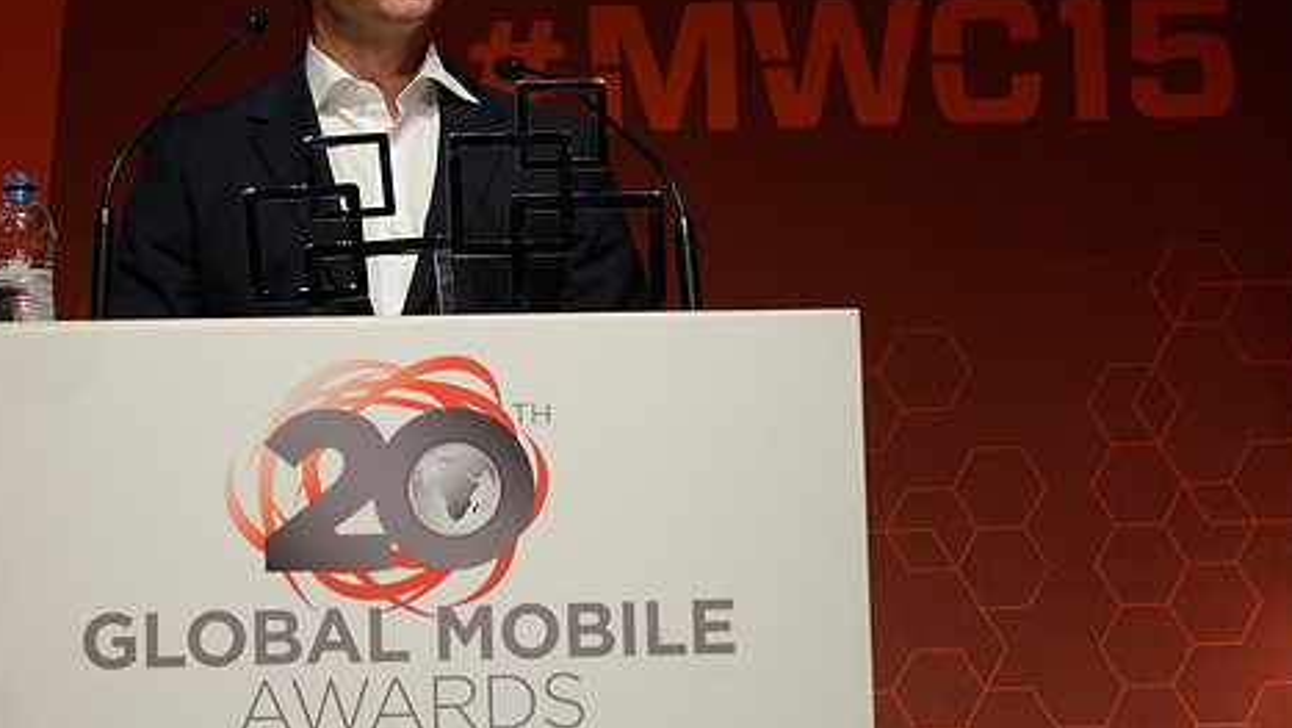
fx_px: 5346
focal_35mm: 156
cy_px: 253
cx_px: 539
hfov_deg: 13.8
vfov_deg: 7.8
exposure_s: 1/200
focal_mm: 120
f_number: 7.1
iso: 2500
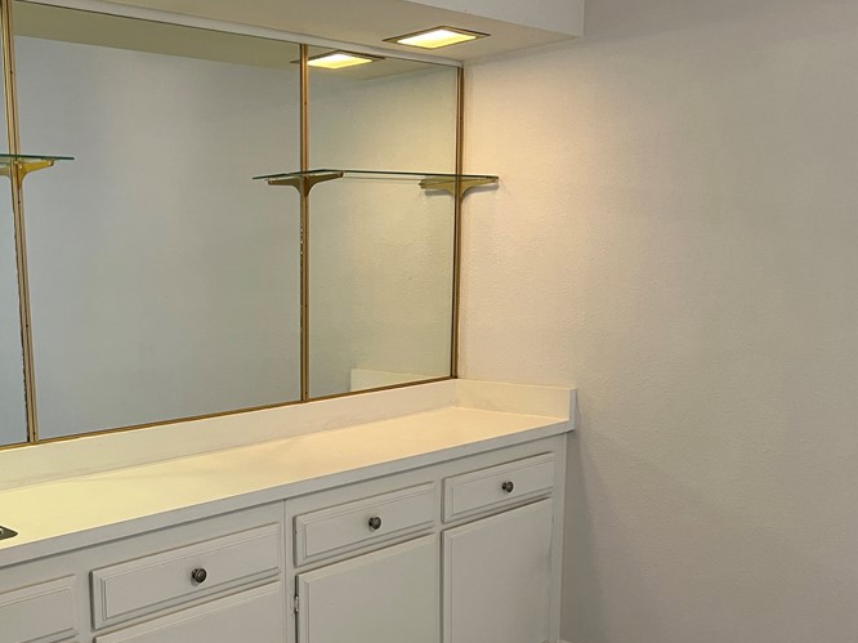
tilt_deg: -10.0
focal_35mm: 40
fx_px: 991
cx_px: 207
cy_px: 432
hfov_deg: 45.1
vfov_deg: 35.6
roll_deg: +1.9
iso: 80
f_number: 1.5
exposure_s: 1/60
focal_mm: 5.7
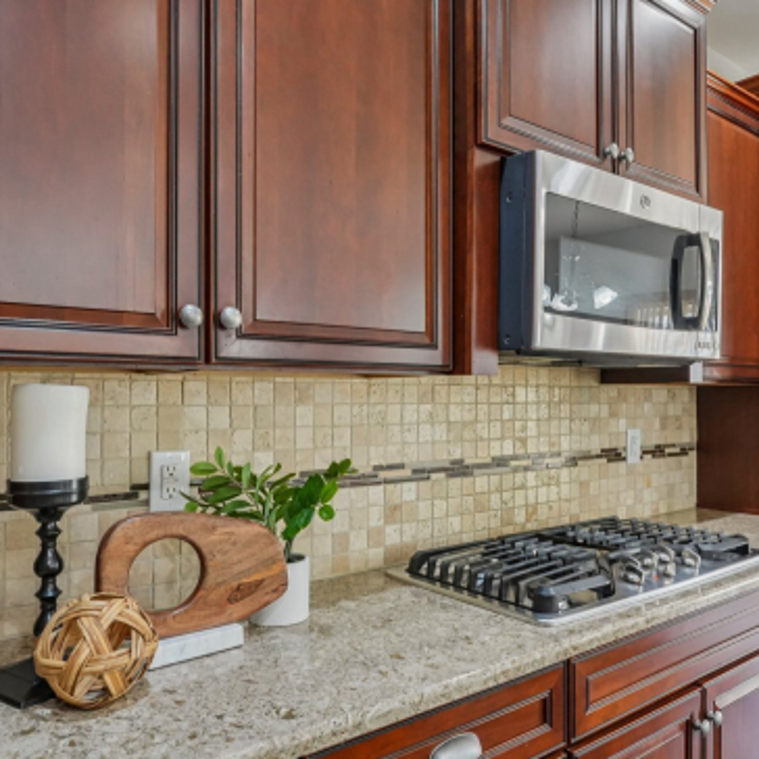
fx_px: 695
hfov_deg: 57.0
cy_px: 392
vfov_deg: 57.3
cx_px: 444
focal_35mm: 28
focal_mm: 16
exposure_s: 1/30
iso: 2500
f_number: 8
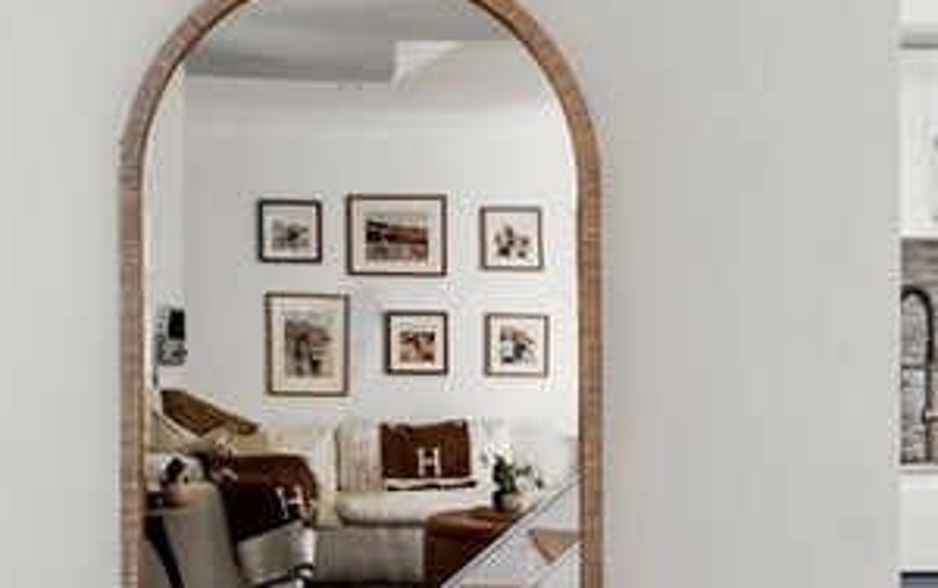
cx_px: 413
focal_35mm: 73
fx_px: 1868
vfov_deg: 17.9
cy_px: 258
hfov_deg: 28.2
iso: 100
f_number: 8
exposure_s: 1/4
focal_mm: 21
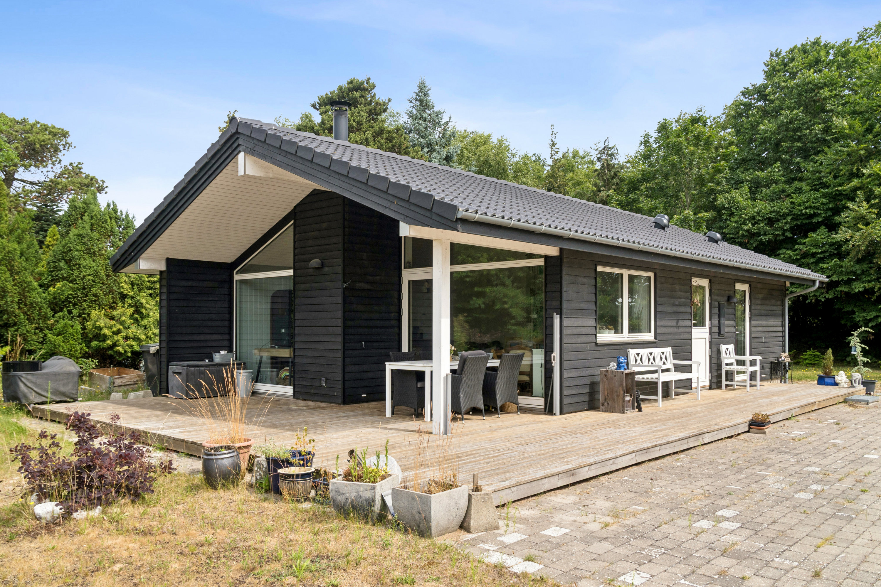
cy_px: 294
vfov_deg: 47.9
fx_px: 661
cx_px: 440
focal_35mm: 27
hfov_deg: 67.4
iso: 200
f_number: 8
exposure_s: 1/320
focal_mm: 18
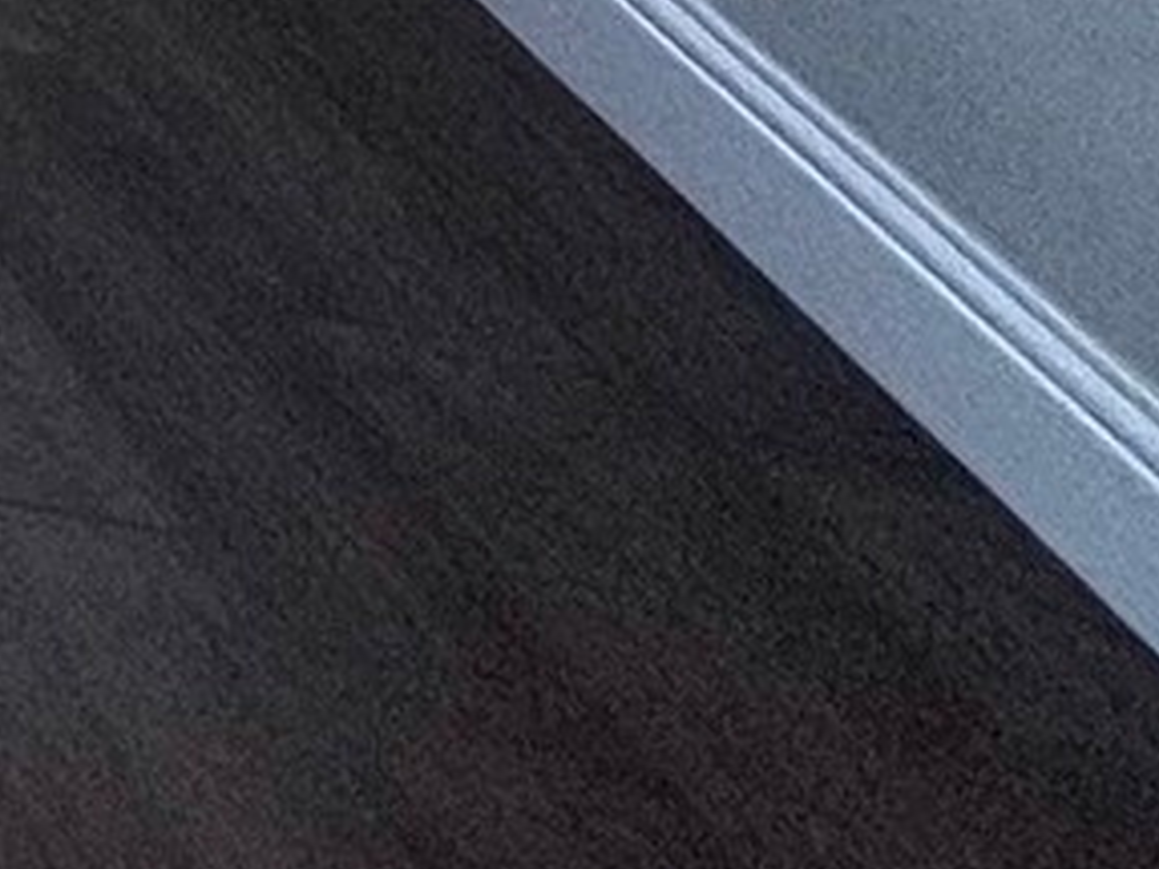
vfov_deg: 10.3
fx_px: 3347
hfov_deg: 10.8
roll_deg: +0.1
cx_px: -2492
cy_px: -1782
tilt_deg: +0.0
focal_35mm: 100
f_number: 2.2
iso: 40
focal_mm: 2.22
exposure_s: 1/447
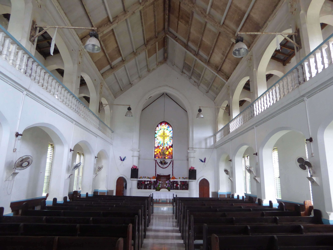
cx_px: 166
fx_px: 240
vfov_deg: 54.9
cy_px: 125
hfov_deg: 69.4
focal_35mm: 25
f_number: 3.3
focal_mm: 4.3
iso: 400
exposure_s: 1/25
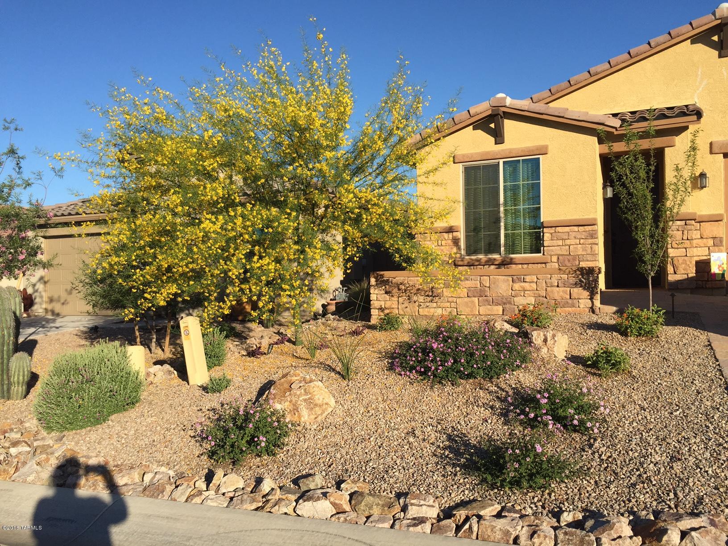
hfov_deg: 61.7
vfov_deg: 48.2
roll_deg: +1.3
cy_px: 273
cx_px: 364
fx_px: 610
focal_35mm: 29
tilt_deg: +0.0
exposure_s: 1/1721
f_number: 2.2
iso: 32
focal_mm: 4.15
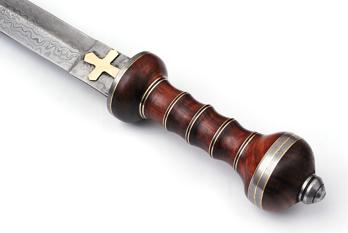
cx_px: 174
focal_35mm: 57
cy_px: 116
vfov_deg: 23.8
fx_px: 552
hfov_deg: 35.0
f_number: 6.3
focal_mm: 38
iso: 500
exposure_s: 1/100
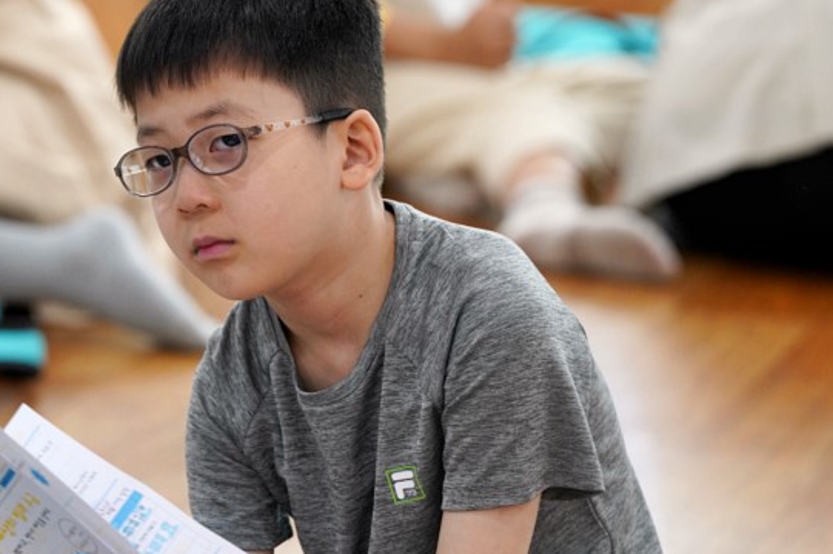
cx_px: 208
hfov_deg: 6.3
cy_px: 306
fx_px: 7585
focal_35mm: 328
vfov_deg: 4.2
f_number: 4
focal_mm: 197
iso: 1600
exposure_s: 1/200
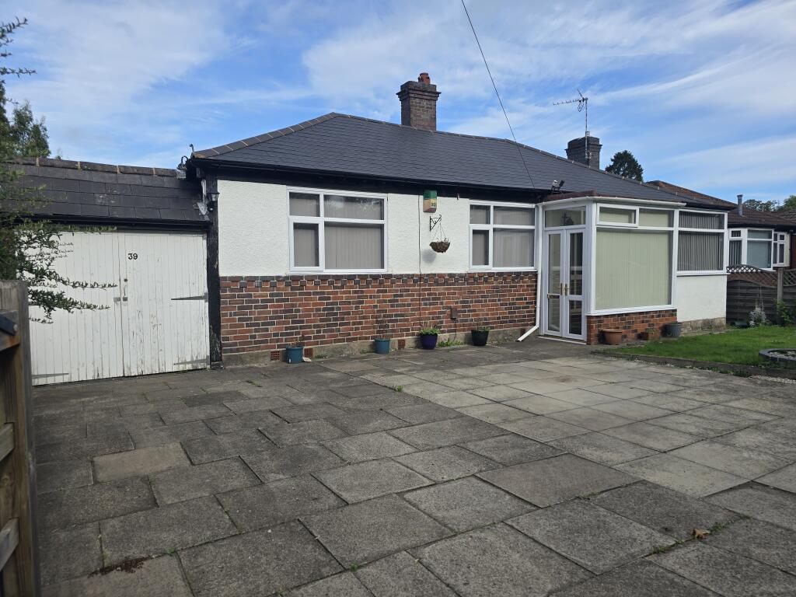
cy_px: 298
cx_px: 398
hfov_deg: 73.9
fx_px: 529
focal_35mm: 23
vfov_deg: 58.9
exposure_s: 1/596
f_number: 1.7
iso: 12
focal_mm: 6.3
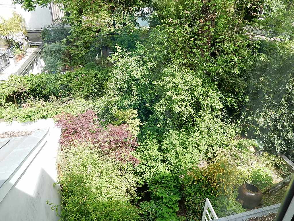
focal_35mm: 25
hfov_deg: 69.4
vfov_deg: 54.9
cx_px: 147
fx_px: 212
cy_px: 110
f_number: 3.7
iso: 125
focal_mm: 4.5
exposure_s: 1/200
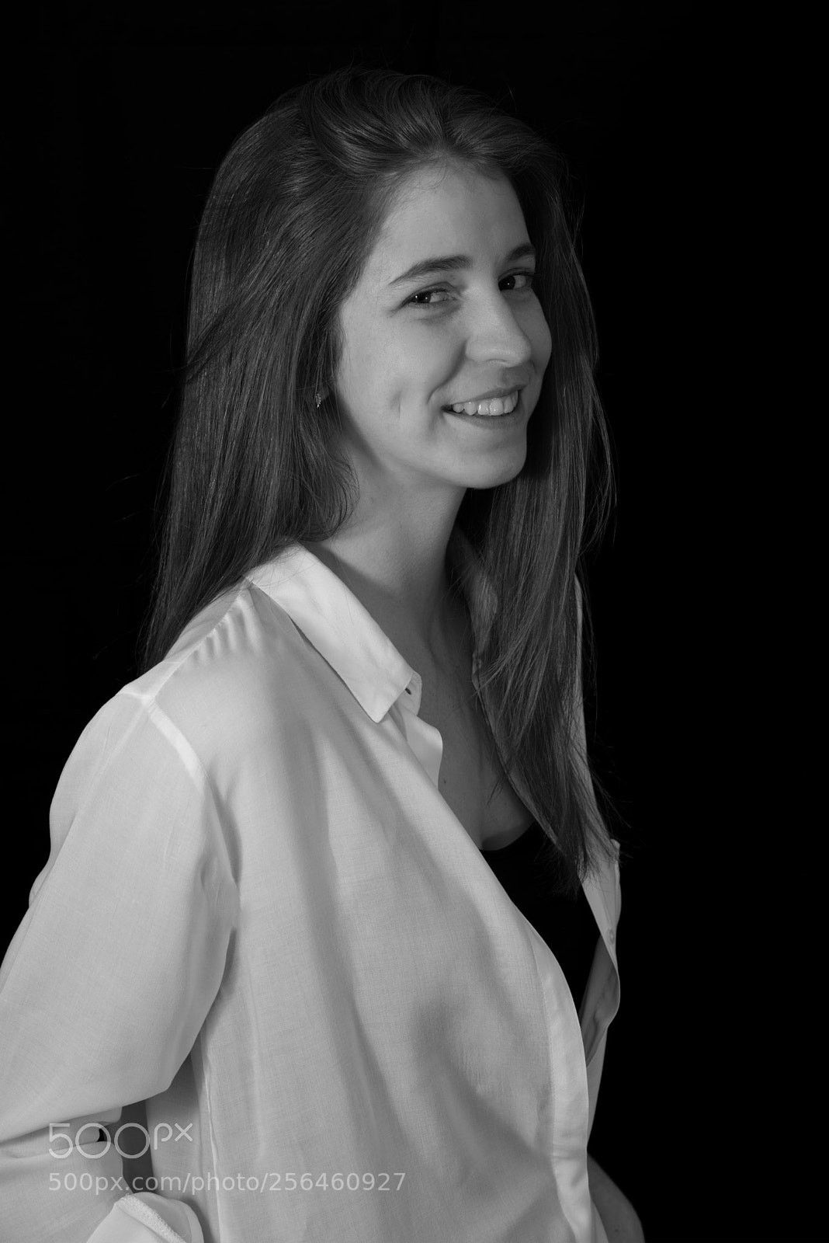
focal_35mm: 85
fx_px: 2933
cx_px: 414
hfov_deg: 16.1
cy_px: 622
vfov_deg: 23.9
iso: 100
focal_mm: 85
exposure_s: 1/160
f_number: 7.1
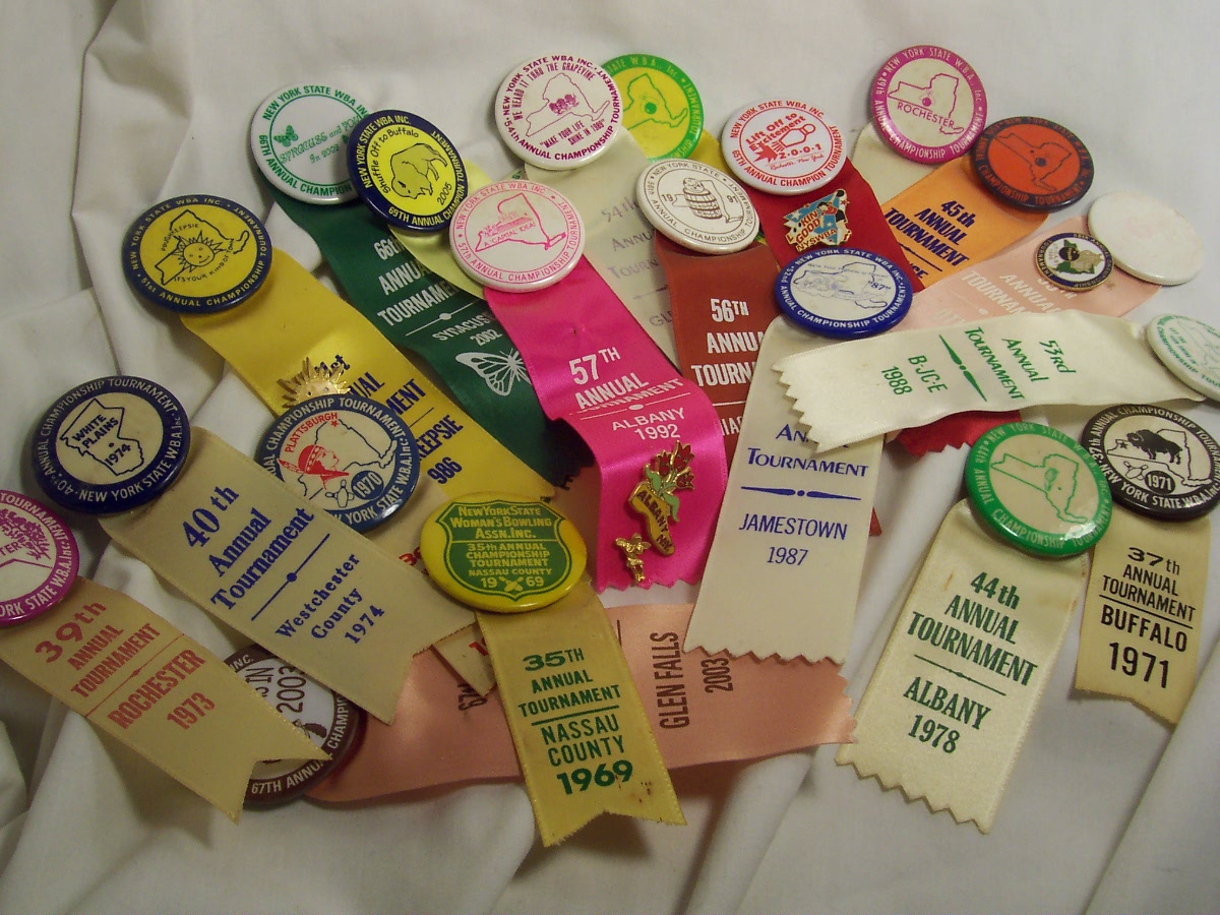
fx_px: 1304
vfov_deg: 38.7
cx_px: 610
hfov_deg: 50.1
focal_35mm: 37
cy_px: 458
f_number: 5.6
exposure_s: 1/125
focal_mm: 5.6
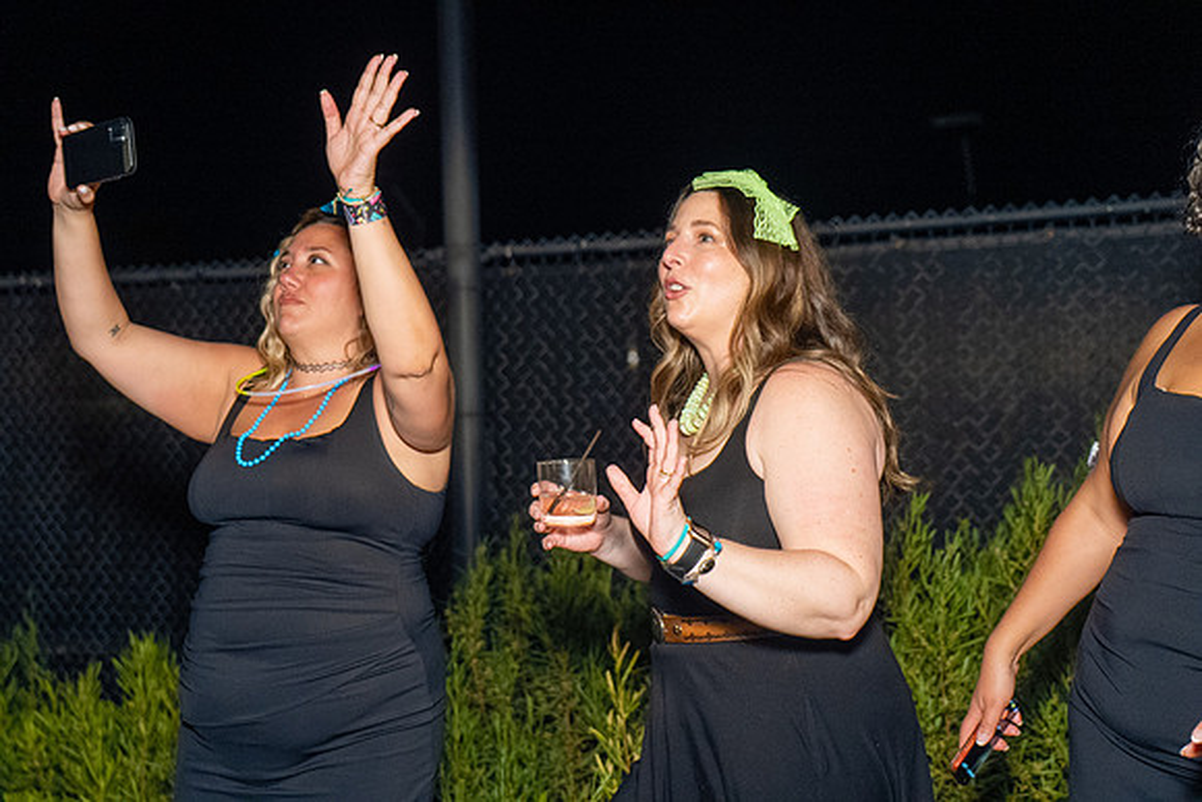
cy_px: 401
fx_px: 1436
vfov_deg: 31.2
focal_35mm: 43
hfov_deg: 45.4
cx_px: 601
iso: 3200
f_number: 4
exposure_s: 1/80
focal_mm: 43
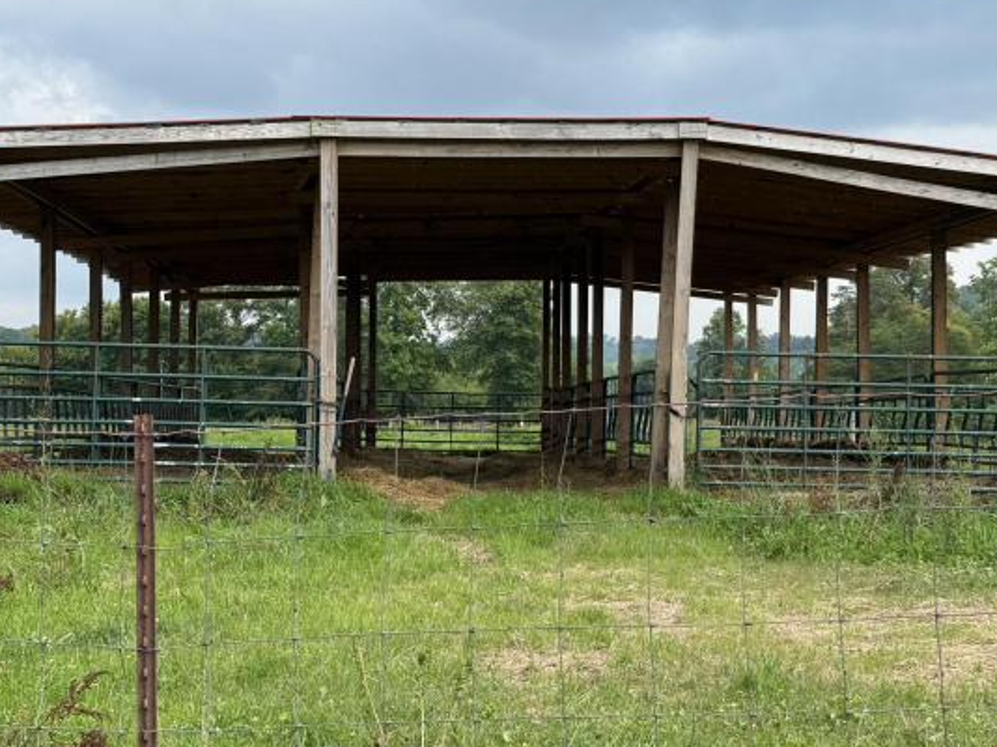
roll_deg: -0.3
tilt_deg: +2.6
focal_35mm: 60
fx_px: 1727
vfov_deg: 24.4
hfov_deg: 32.2
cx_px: 513
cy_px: 321
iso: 64
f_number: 1.78
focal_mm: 6.76
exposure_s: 1/1980
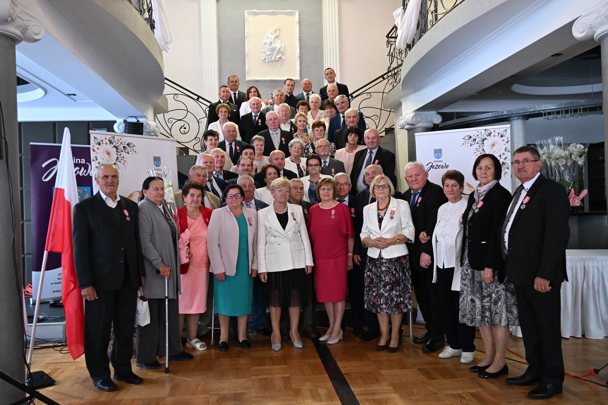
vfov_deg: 40.8
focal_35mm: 32
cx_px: 304
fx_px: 545
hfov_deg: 58.3
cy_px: 202
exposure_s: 1/60
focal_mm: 21.5
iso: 3200
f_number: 3.5
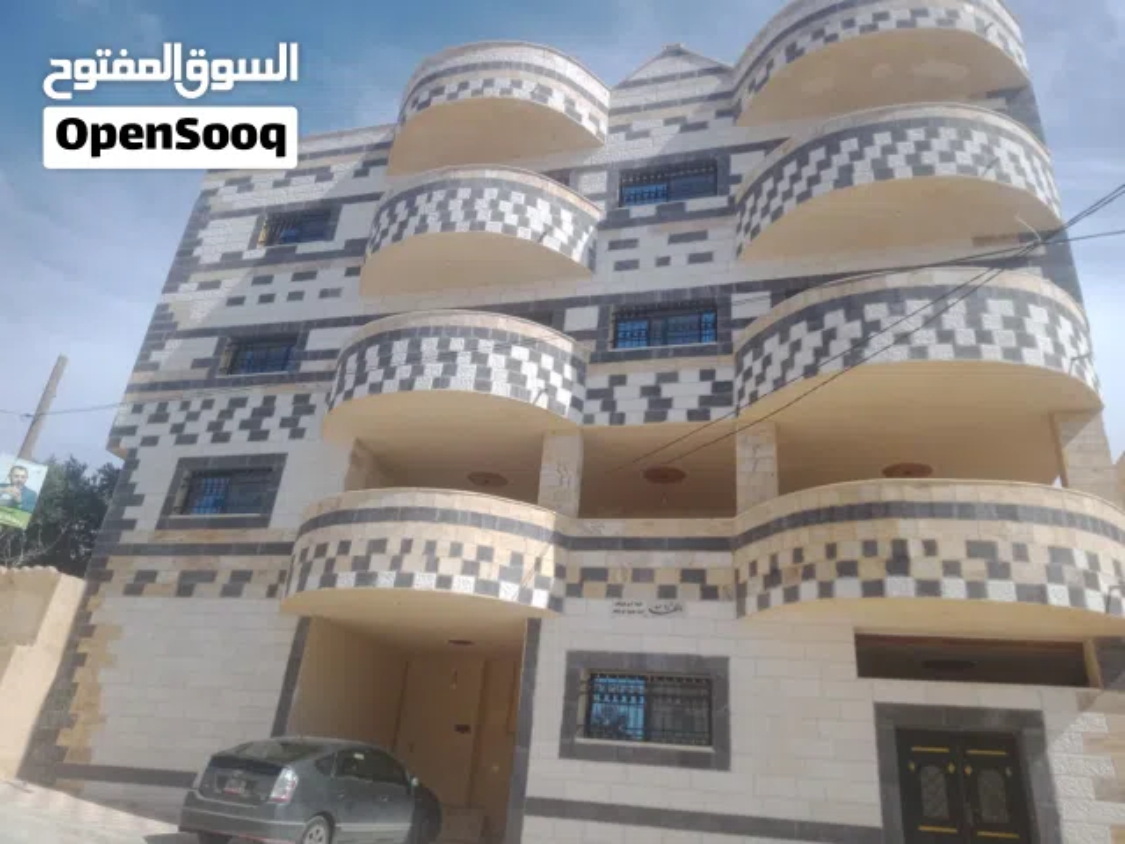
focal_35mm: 28
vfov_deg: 49.7
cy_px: 422
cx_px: 562
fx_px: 910
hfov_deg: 63.4
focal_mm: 3.37
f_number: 2.2
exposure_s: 1/1248
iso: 102
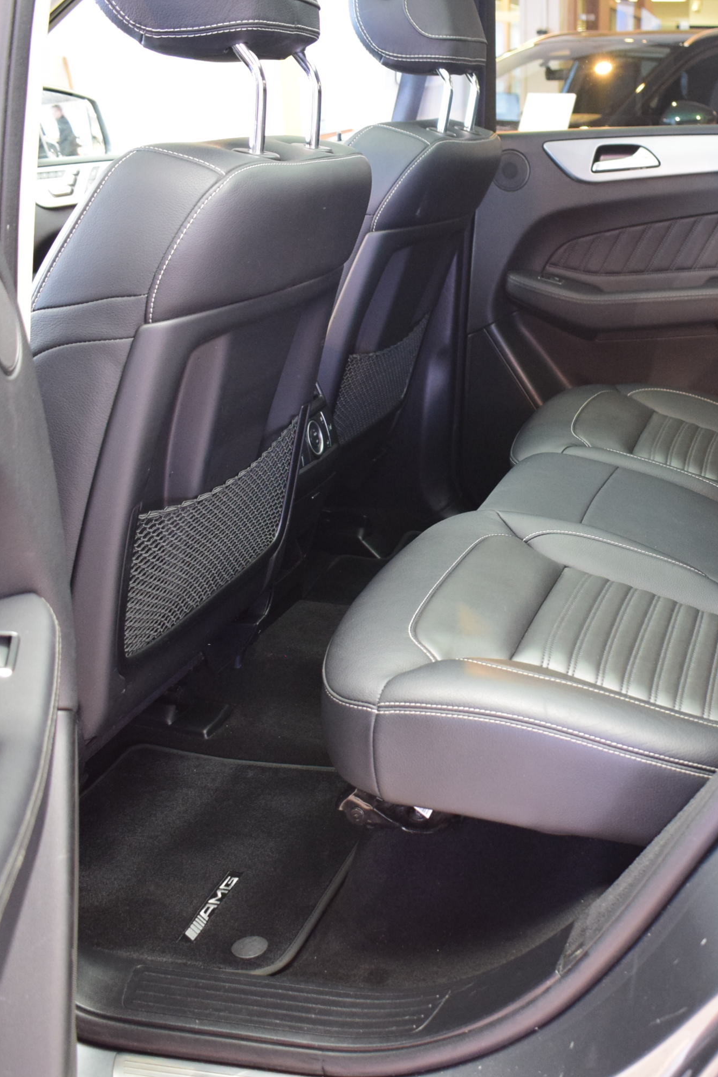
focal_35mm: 45
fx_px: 1346
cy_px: 539
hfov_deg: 29.2
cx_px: 580
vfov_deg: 43.6
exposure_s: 1/10
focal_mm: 20
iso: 1600
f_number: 3.5
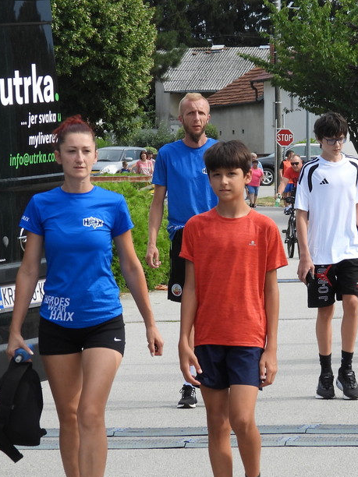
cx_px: 332
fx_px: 3378
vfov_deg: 8.1
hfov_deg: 6.1
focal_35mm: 245
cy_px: 277
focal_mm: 22.5
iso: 100
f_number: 4
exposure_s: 1/400
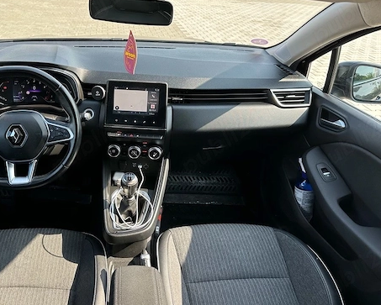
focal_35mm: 31
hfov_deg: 56.3
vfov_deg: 47.1
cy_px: 138
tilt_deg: -27.7
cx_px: 139
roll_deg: -3.6
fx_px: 350
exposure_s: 1/489
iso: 100
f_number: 1.78
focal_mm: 6.86
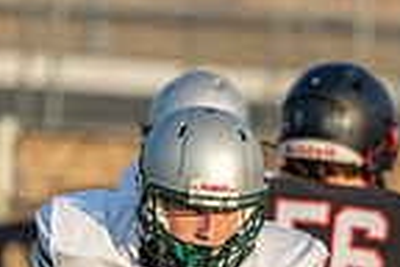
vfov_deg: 1.1
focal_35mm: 1273
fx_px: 14143
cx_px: 581
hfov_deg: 1.6
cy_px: 438
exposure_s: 1/1250
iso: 400
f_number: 5.6
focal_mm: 315
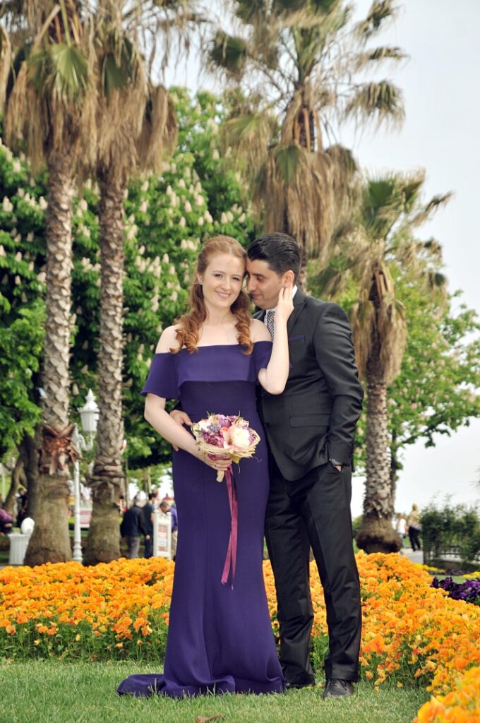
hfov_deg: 10.7
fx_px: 2557
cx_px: 240
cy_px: 362
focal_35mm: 128
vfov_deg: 16.1
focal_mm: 85
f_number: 7.1
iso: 200
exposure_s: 1/200
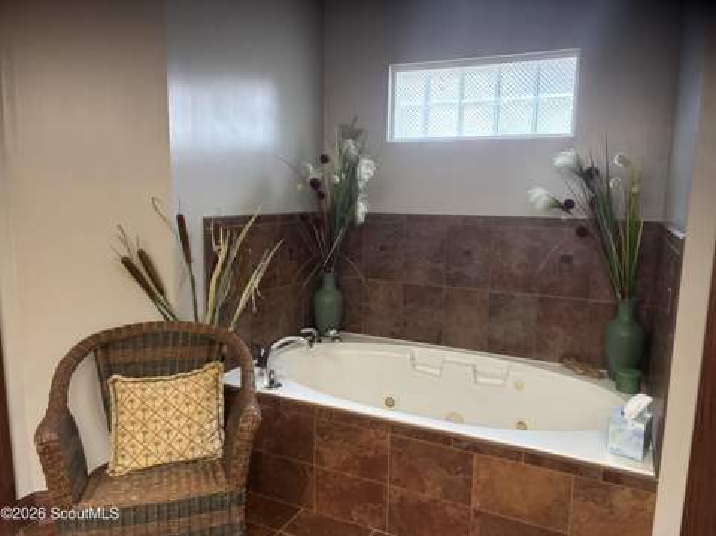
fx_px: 537
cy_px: 268
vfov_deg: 53.0
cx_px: 358
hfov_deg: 67.4
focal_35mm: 26
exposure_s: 1/60
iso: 500
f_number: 1.6
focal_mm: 5.96
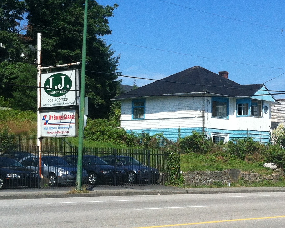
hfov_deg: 23.5
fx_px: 683
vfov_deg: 18.8
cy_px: 169
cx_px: 182
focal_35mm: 81
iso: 80
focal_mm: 3.85
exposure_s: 1/1774
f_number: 2.8
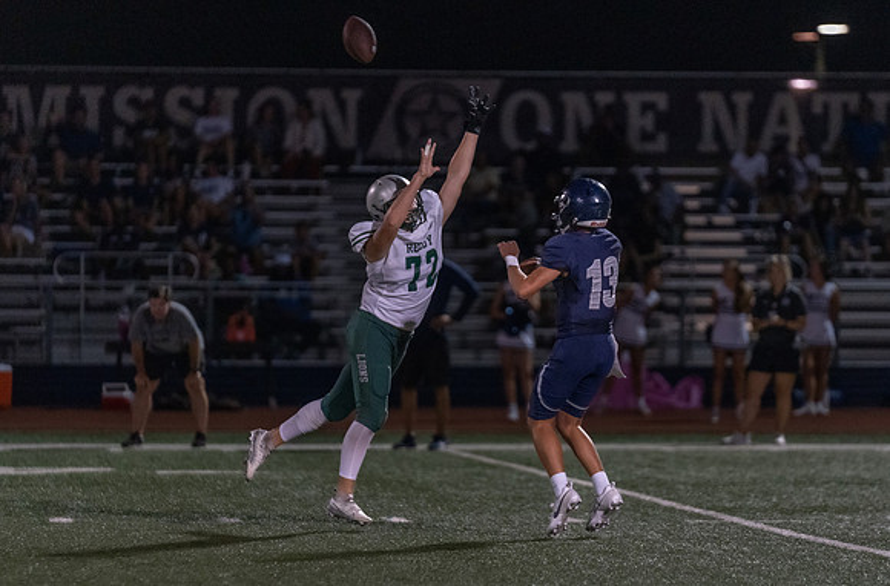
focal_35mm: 250
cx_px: 454
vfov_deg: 5.5
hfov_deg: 8.3
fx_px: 6157
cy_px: 336
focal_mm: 200
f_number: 2.8
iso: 6400
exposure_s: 1/1000
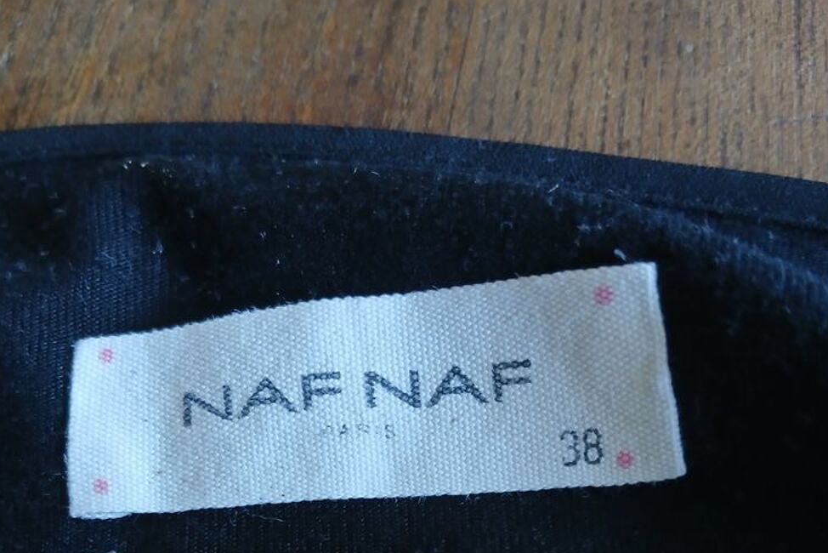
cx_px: 411
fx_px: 851
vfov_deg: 32.7
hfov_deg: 51.9
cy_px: 565
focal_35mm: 37
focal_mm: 3.98
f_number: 1.8
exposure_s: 1/25.1
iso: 250
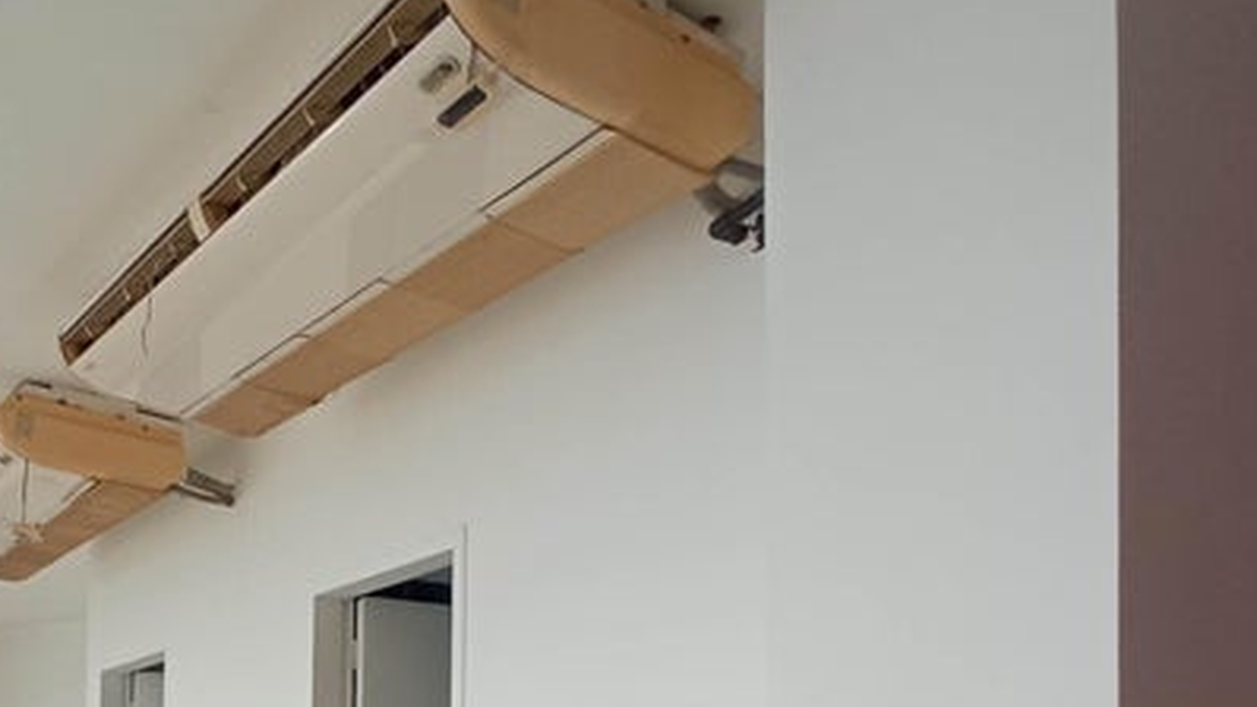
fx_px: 1167
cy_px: 821
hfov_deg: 53.6
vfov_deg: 29.6
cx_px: 289
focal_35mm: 35
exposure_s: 1/105
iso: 111
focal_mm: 1.65
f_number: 2.2
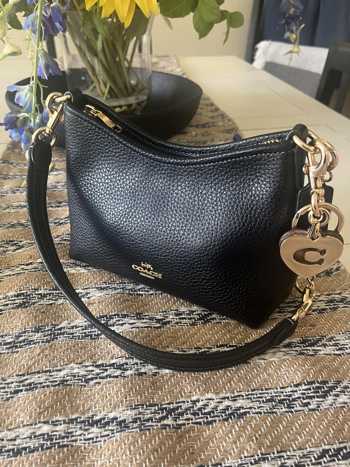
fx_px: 351
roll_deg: -0.5
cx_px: 175
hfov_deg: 53.1
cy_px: 234
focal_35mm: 26
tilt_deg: -34.6
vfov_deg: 67.3
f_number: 1.6
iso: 320
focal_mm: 5.1
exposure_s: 1/60
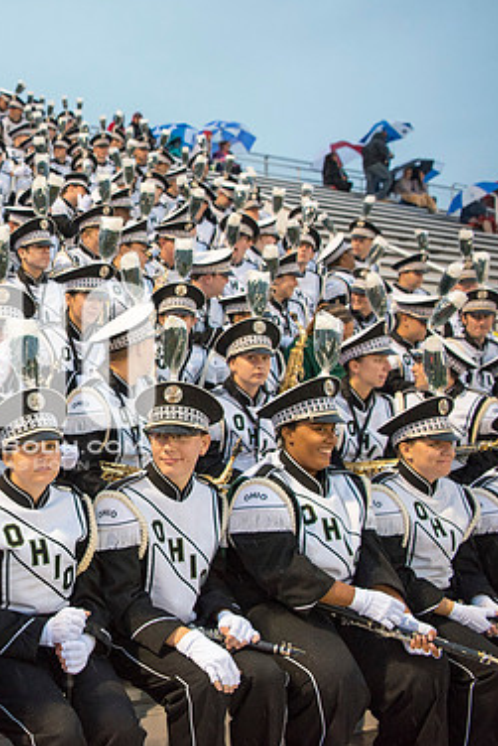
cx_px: 6
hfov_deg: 33.1
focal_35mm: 37
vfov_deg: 51.9
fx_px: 767
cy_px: 376
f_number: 3.2
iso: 2000
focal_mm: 24
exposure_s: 1/320
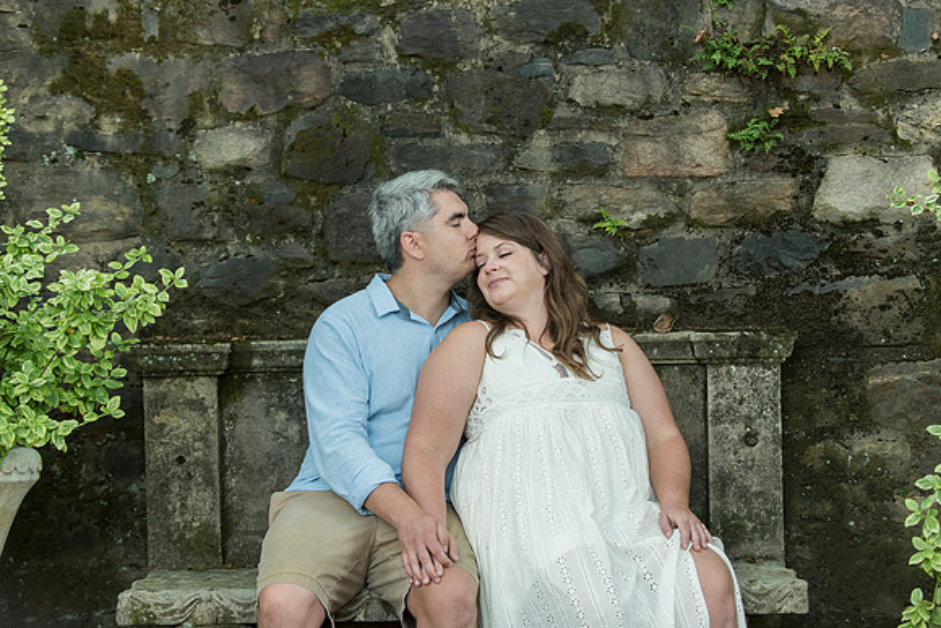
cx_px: 484
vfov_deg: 18.8
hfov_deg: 27.9
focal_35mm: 73
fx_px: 1896
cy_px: 309
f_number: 3.2
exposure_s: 1/125
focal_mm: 70
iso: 800
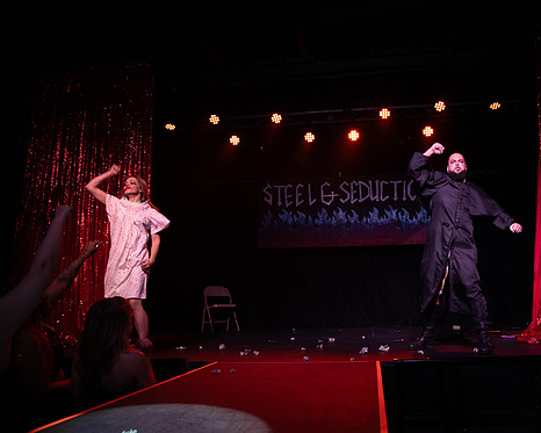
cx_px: 333
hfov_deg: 61.5
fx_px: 448
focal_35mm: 28
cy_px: 216
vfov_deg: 51.5
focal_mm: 24
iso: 6400
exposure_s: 1/200
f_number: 4
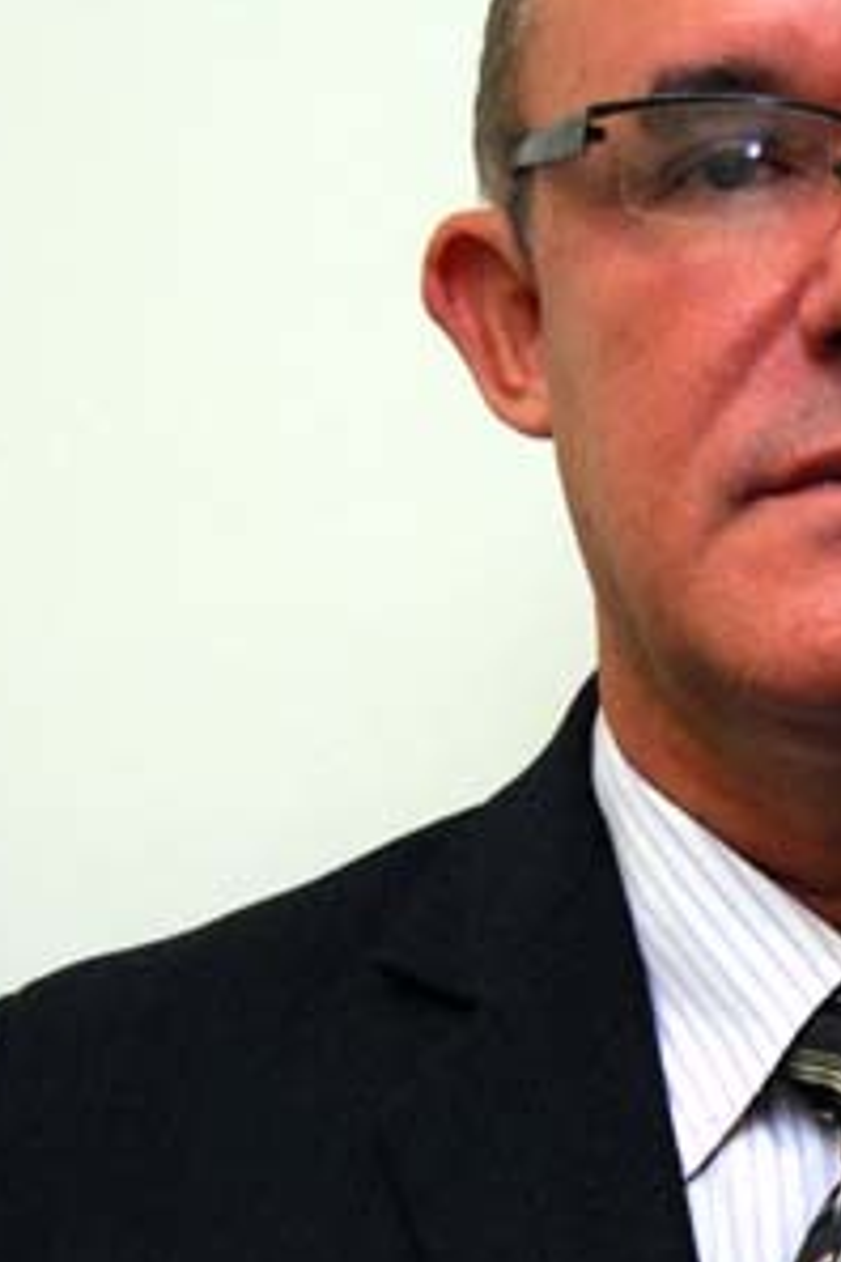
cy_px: 1001
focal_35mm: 132
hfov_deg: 10.3
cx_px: 866
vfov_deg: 15.4
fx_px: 4634
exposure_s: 1/80
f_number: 4.8
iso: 800
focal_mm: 35
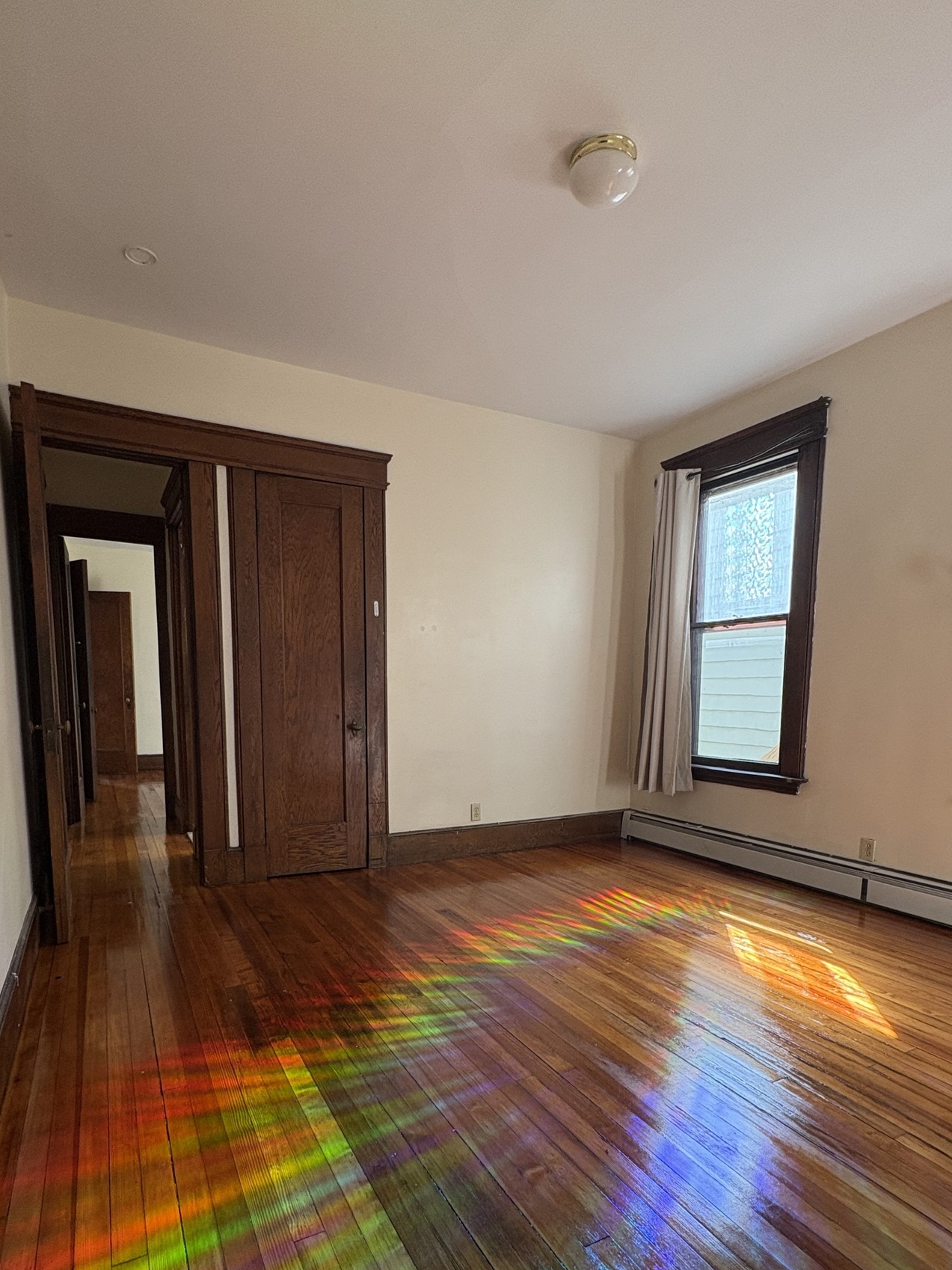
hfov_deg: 68.6
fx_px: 697
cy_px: 770
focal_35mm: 19
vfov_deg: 83.5
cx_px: 456
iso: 250
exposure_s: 1/83
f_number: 2.2
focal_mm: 2.22
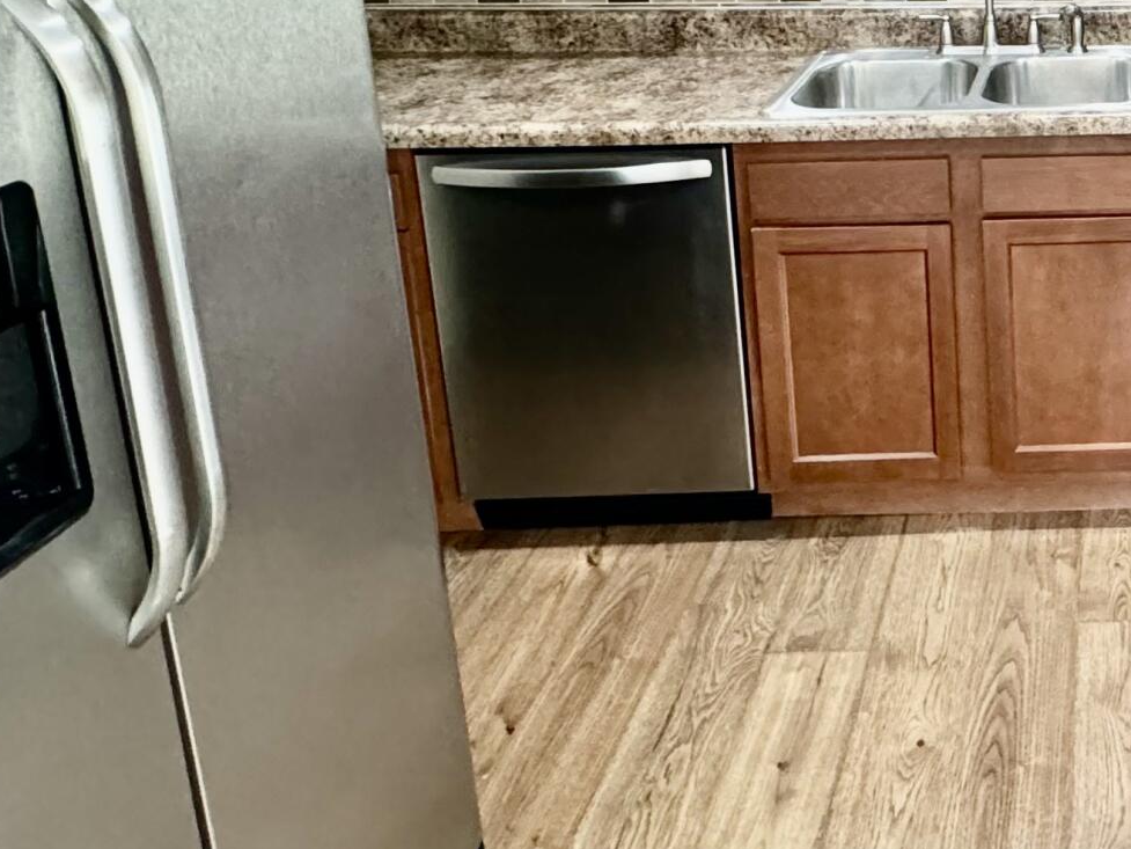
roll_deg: +0.3
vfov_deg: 31.3
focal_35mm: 43
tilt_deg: -12.6
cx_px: 1202
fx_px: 1405
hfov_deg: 37.7
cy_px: 19
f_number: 2.2
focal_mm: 2.22
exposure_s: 1/60
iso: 400
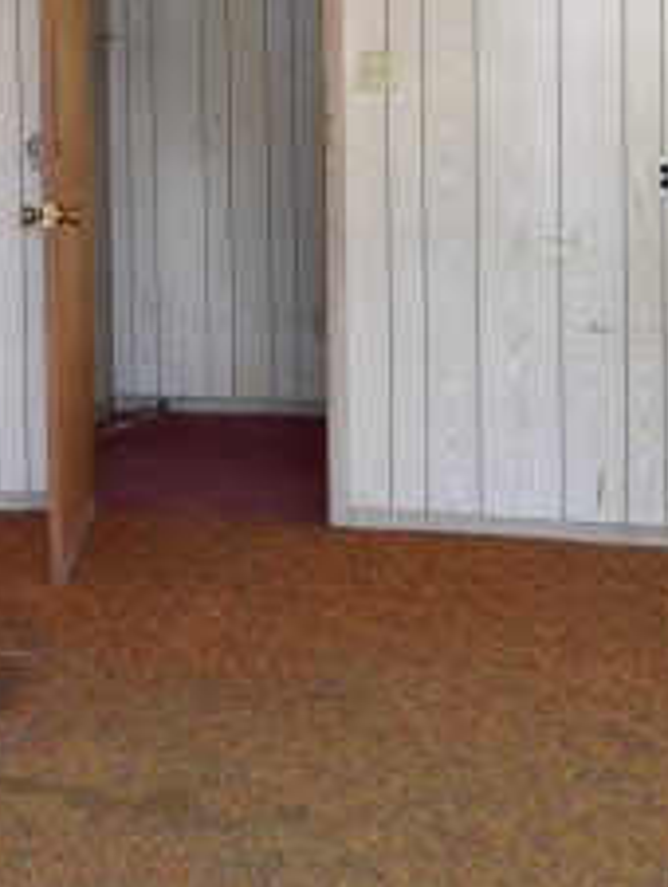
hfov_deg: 21.8
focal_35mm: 67
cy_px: 153
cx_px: 185
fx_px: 1721
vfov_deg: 28.2
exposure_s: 1/100
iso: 800
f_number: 5
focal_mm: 14
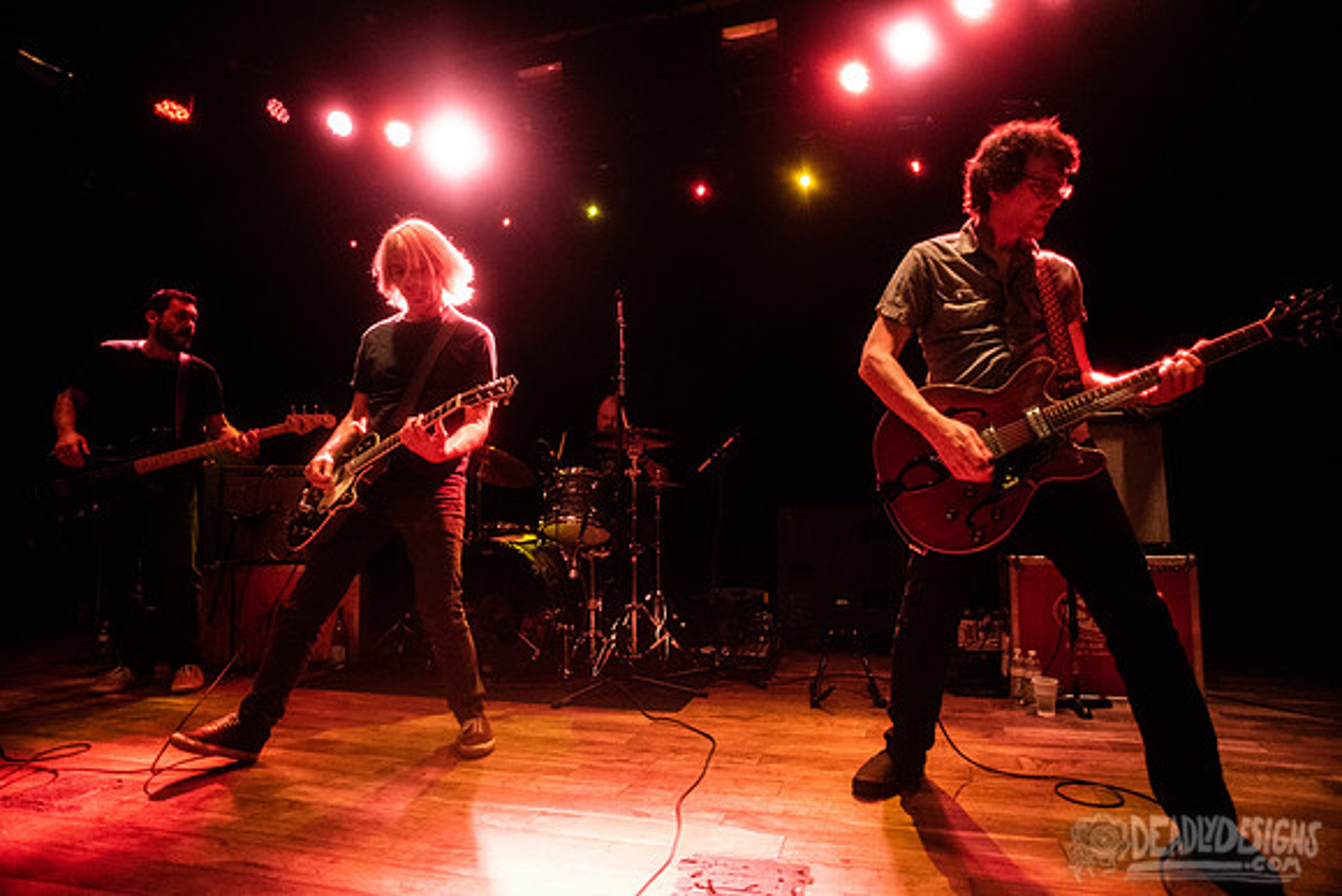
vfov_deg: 62.0
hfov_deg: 84.0
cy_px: 448
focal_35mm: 20
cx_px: 671
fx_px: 746
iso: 6400
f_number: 2.8
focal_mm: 20
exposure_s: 1/100
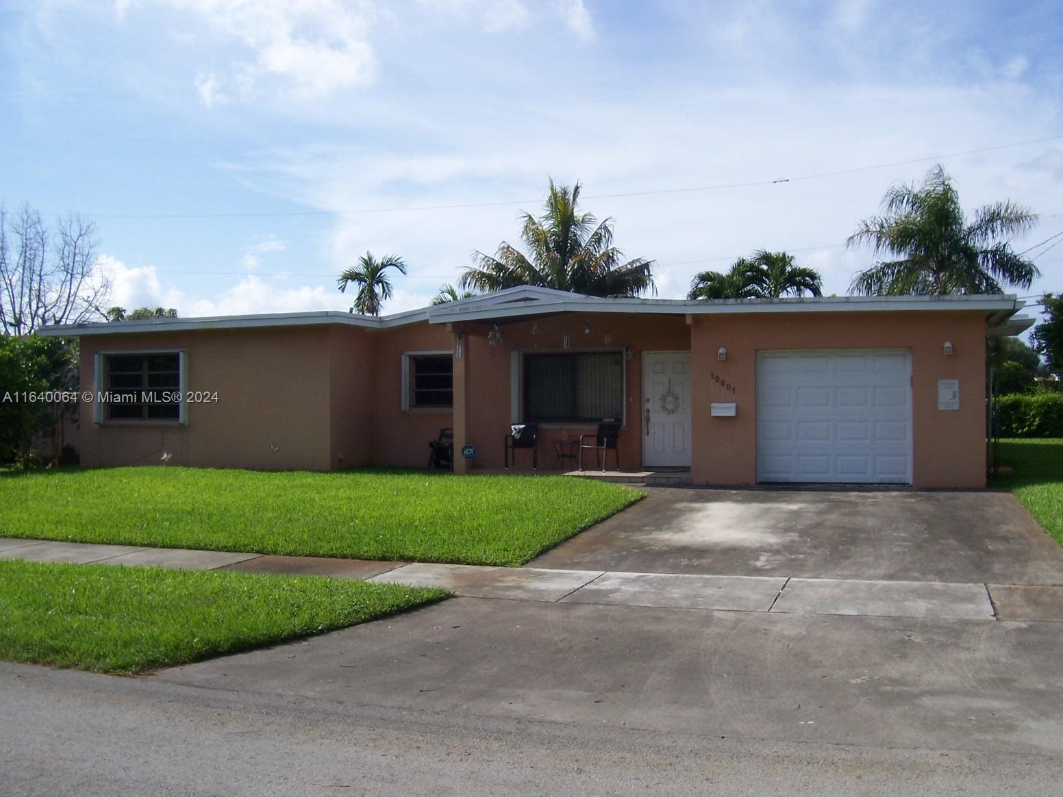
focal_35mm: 34
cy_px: 398
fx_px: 1044
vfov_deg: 41.8
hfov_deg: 54.0
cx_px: 532
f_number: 5.6
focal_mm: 5.6
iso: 80
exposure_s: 1/500
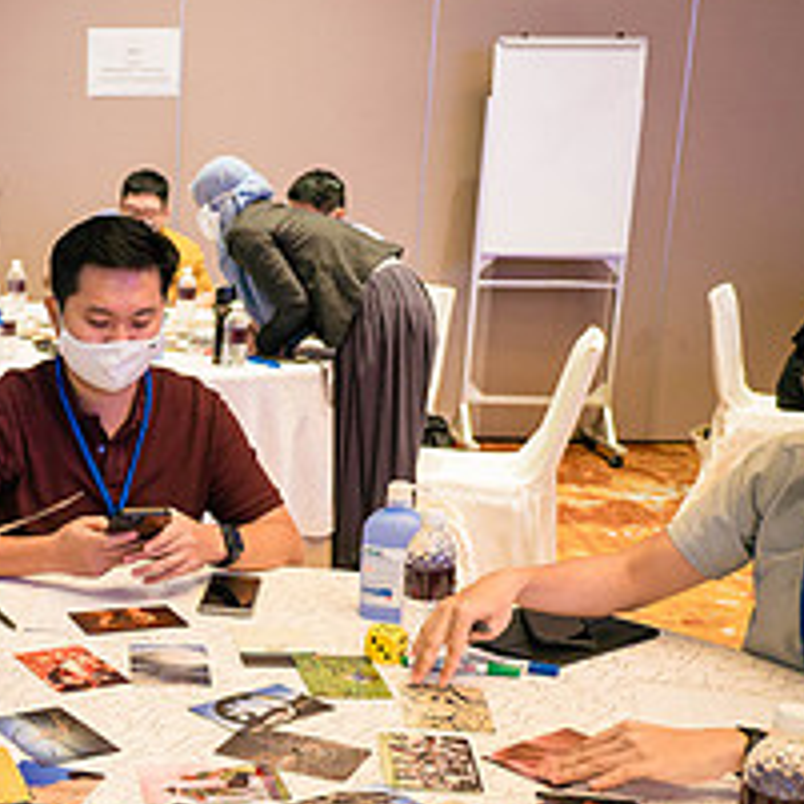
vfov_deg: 30.4
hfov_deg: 28.4
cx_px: -24
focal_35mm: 56
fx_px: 1472
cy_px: 522
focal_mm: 11
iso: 640
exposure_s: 1/80
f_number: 1.7
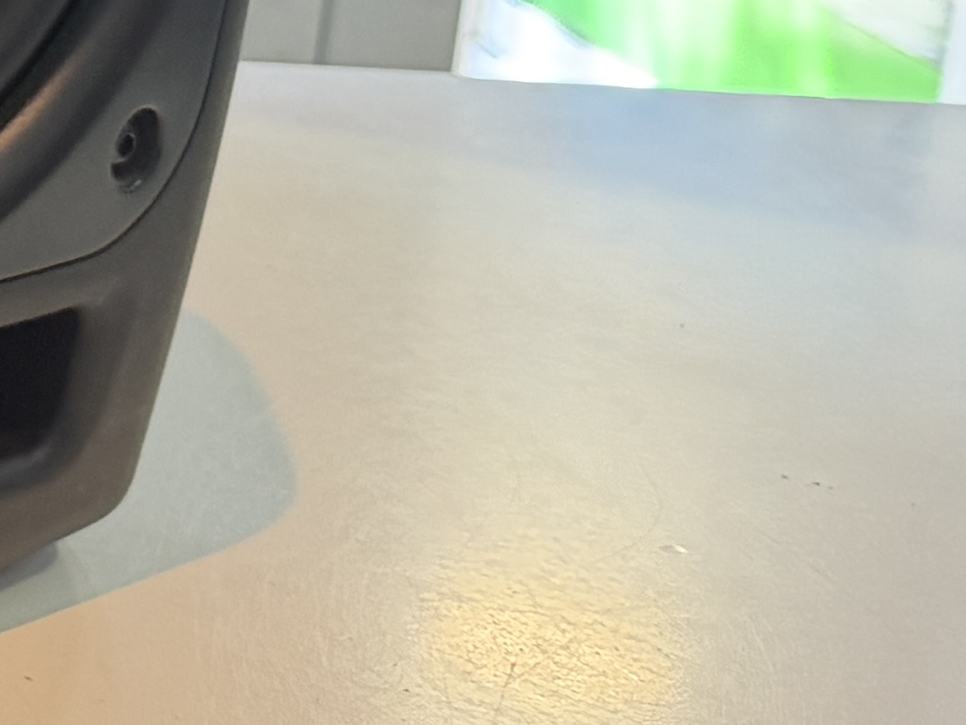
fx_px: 3349
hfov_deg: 12.5
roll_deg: -1.6
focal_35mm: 120
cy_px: -371
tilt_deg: -12.2
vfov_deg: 11.8
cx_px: -1421
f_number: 1.78
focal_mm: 6.76
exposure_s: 1/68
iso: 200
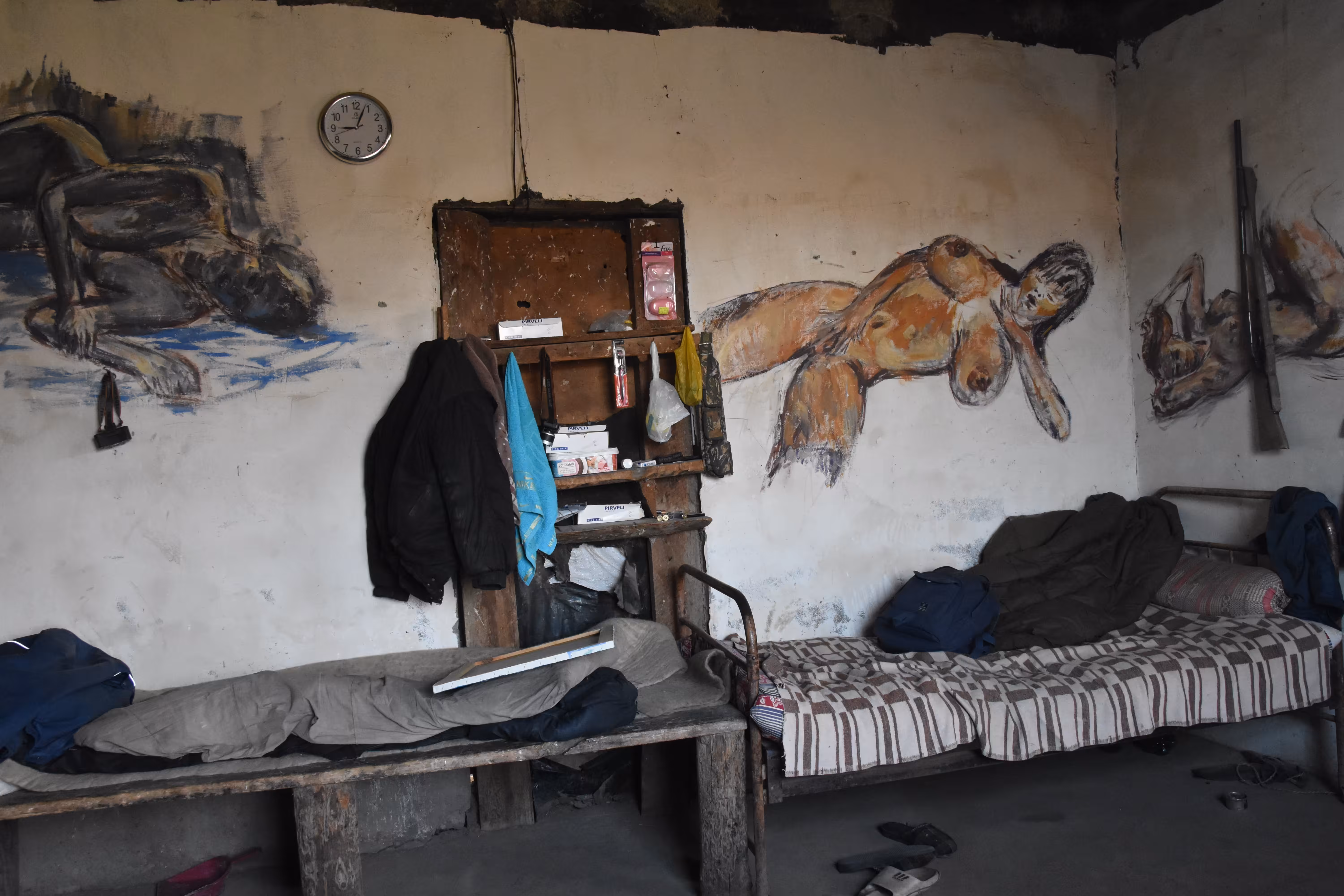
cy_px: 448
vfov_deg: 45.7
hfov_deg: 64.6
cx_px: 672
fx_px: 1064
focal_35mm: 28
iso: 3200
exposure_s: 1/60
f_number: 3.2
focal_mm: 19
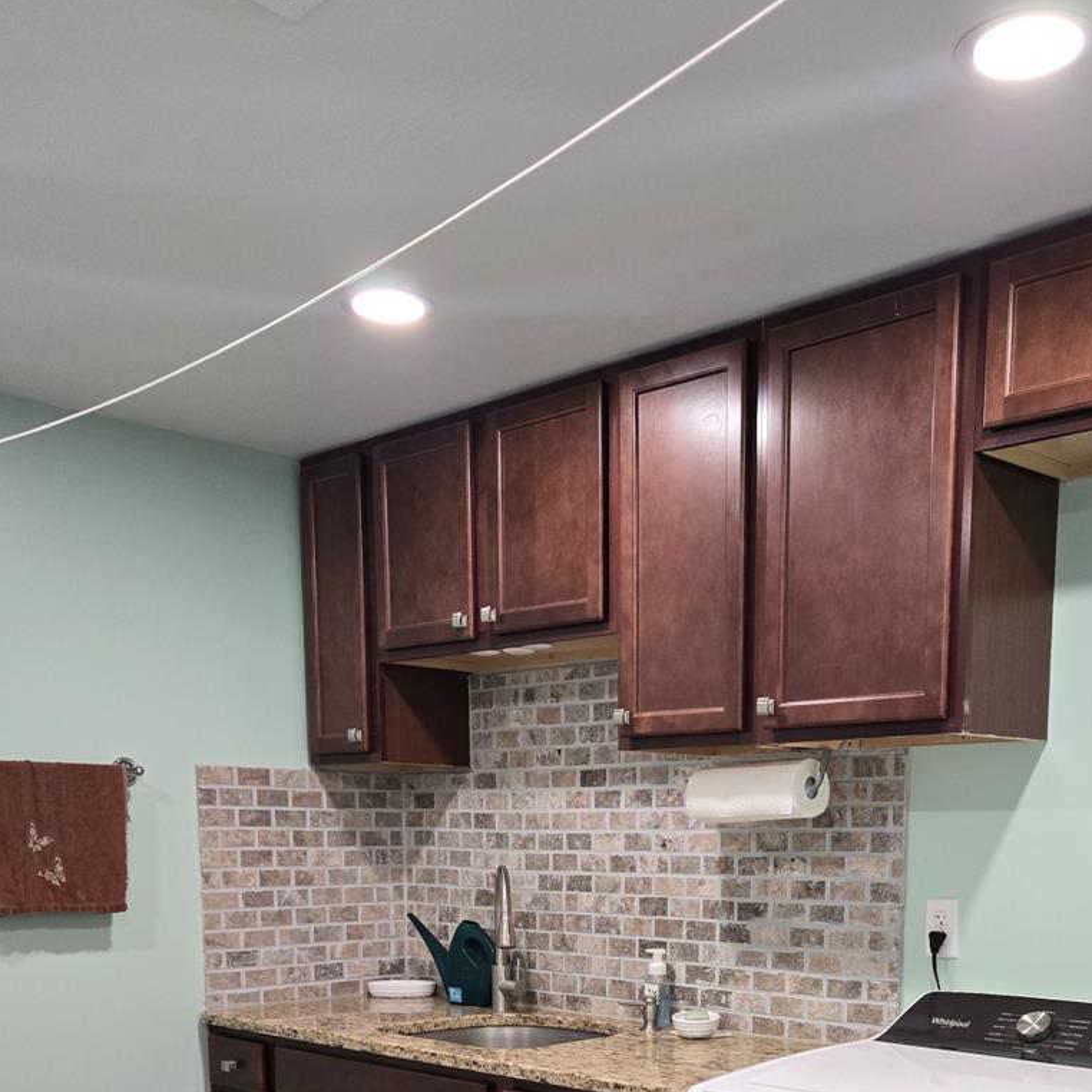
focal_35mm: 40
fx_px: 1428
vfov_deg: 38.4
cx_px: 690
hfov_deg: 41.5
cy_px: 1023
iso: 250
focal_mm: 5.4
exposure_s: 1/120
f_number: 1.8
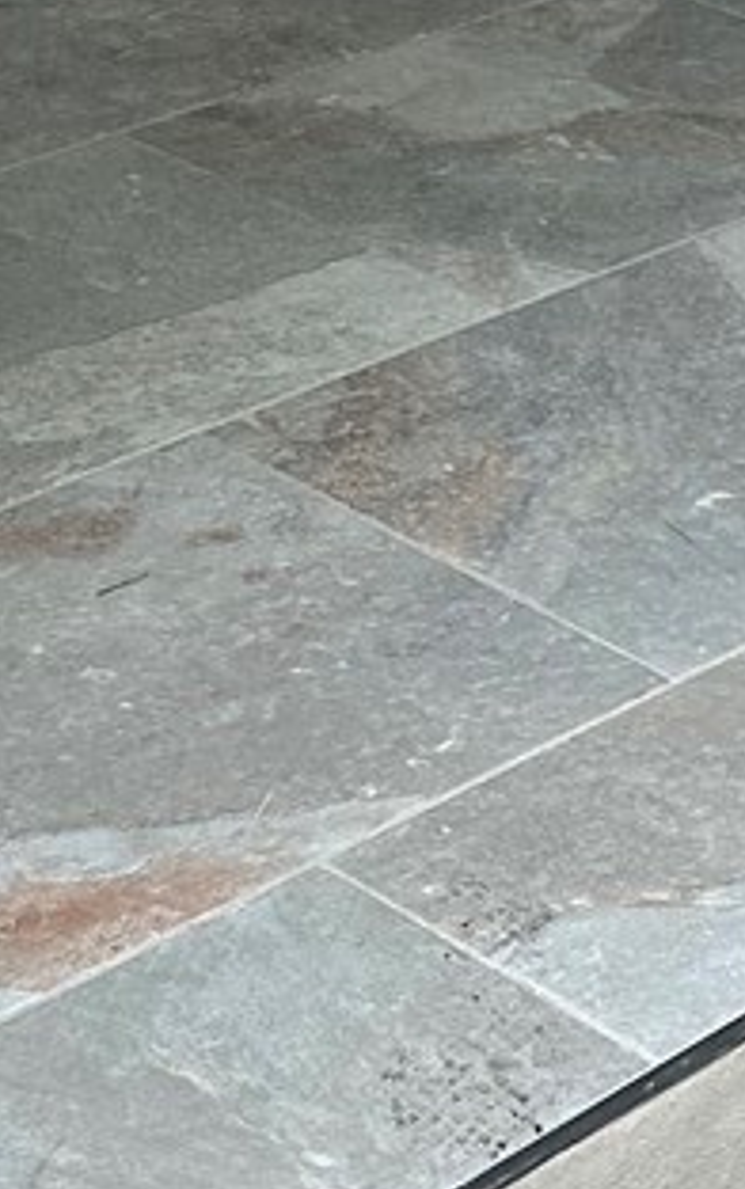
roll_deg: -2.3
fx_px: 4217
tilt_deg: -6.3
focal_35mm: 130
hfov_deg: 10.1
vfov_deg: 14.3
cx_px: 331
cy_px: -904
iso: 80
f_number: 1.78
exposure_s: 1/373
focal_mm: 6.86
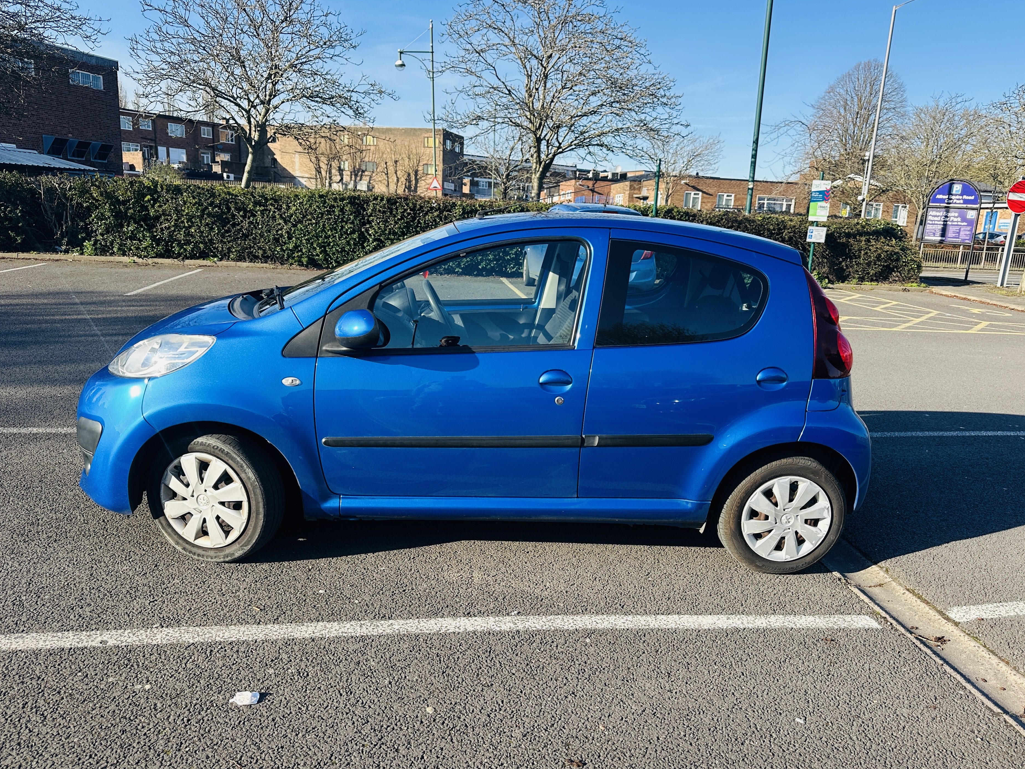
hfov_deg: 67.3
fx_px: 770
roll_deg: -2.5
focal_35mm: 26
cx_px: 535
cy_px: 411
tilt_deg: -13.0
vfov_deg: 53.0
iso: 80
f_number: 1.78
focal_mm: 6.86
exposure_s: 1/1453
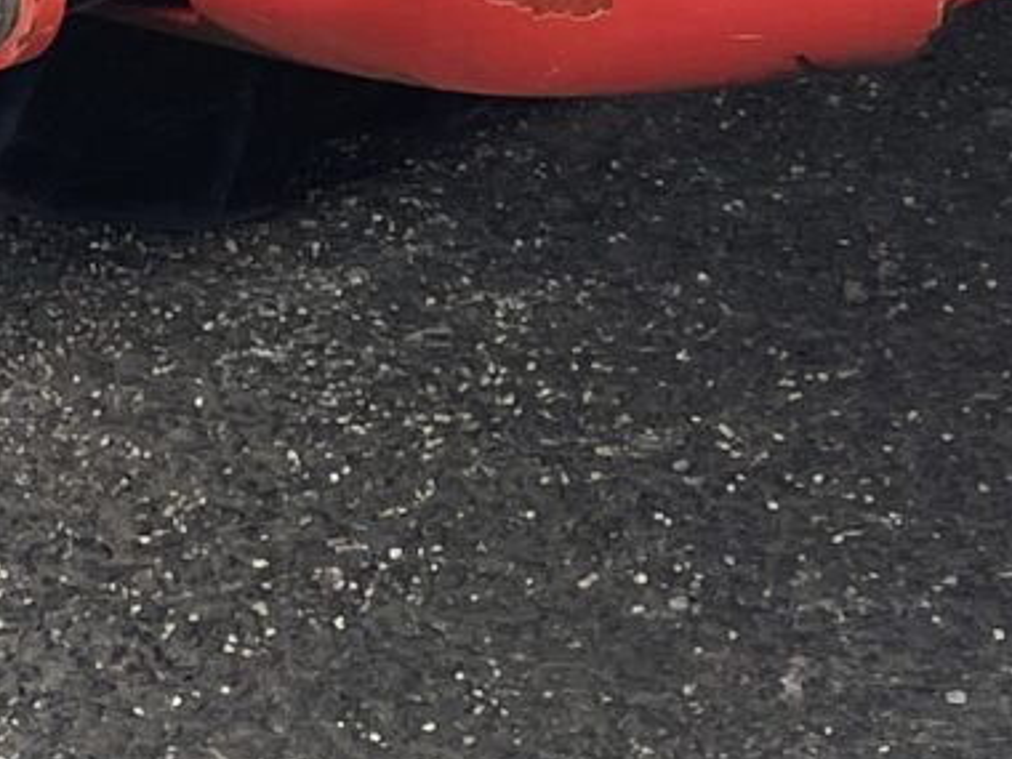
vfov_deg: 7.8
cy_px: -1185
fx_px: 5116
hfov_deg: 11.0
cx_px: 1401
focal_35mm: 175
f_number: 1.6
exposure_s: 1/575
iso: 32
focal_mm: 4.2
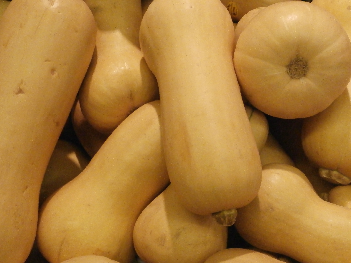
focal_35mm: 48
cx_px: 165
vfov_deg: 30.2
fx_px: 487
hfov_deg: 39.6
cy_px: 155
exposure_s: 1/160
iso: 800
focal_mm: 6.67
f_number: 3.9
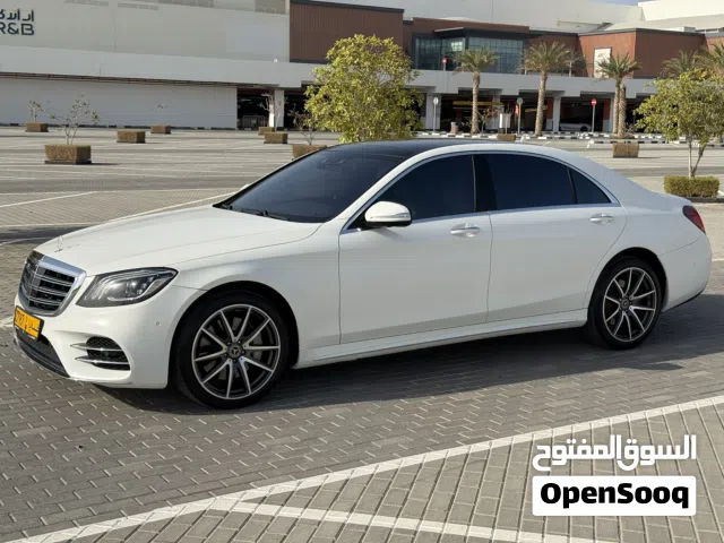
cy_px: 272
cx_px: 362
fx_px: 1004
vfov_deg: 30.3
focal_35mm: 48
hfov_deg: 39.7
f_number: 1.78
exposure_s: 1/6536
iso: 80
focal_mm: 6.76
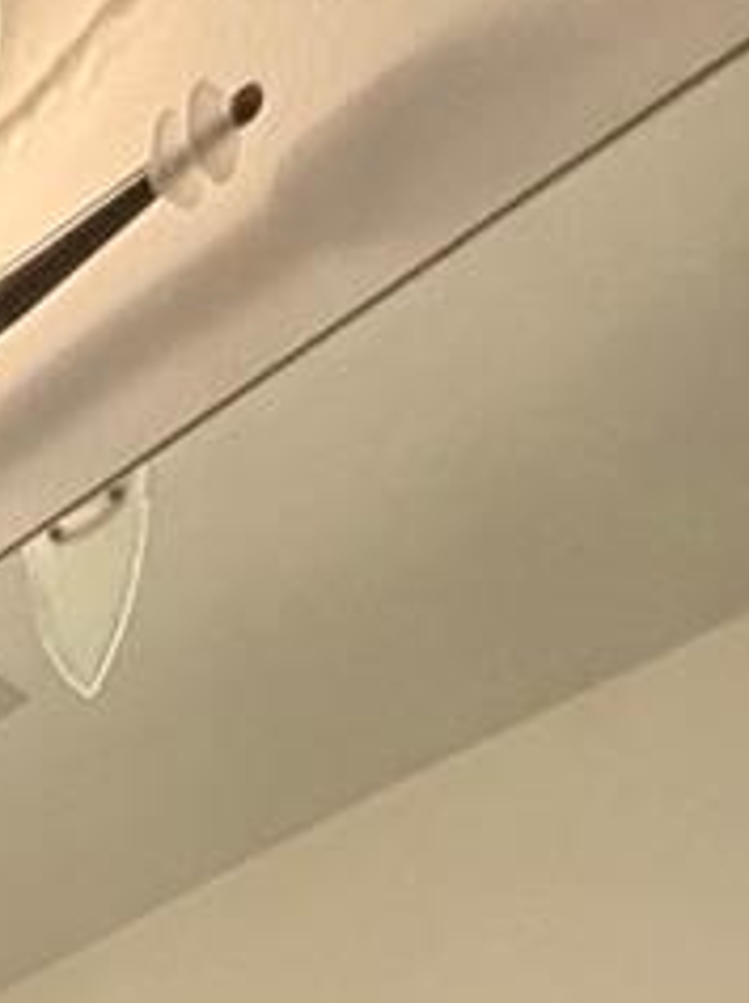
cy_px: 2171
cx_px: -965
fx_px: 2054
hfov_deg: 14.7
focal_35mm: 71
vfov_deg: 17.0
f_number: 2.2
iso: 320
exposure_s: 1/120
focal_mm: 2.22
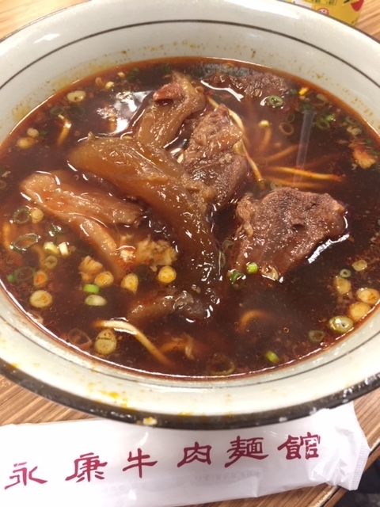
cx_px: 190
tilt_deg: -55.7
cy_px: 254
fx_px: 424
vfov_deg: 61.7
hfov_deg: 48.2
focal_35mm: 29
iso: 125
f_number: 2.2
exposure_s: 1/15
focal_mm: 4.15
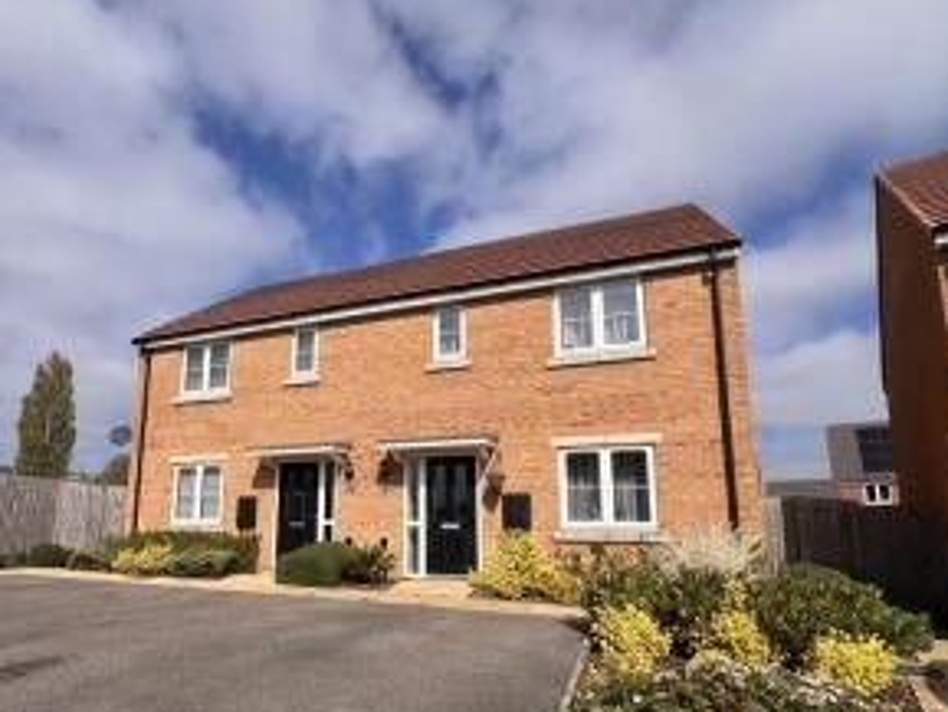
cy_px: 438
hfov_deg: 83.6
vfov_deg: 67.8
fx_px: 521
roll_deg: -1.2
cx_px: 379
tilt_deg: +8.7
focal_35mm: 19
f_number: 1.8
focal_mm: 1.57
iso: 32
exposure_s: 1/3040
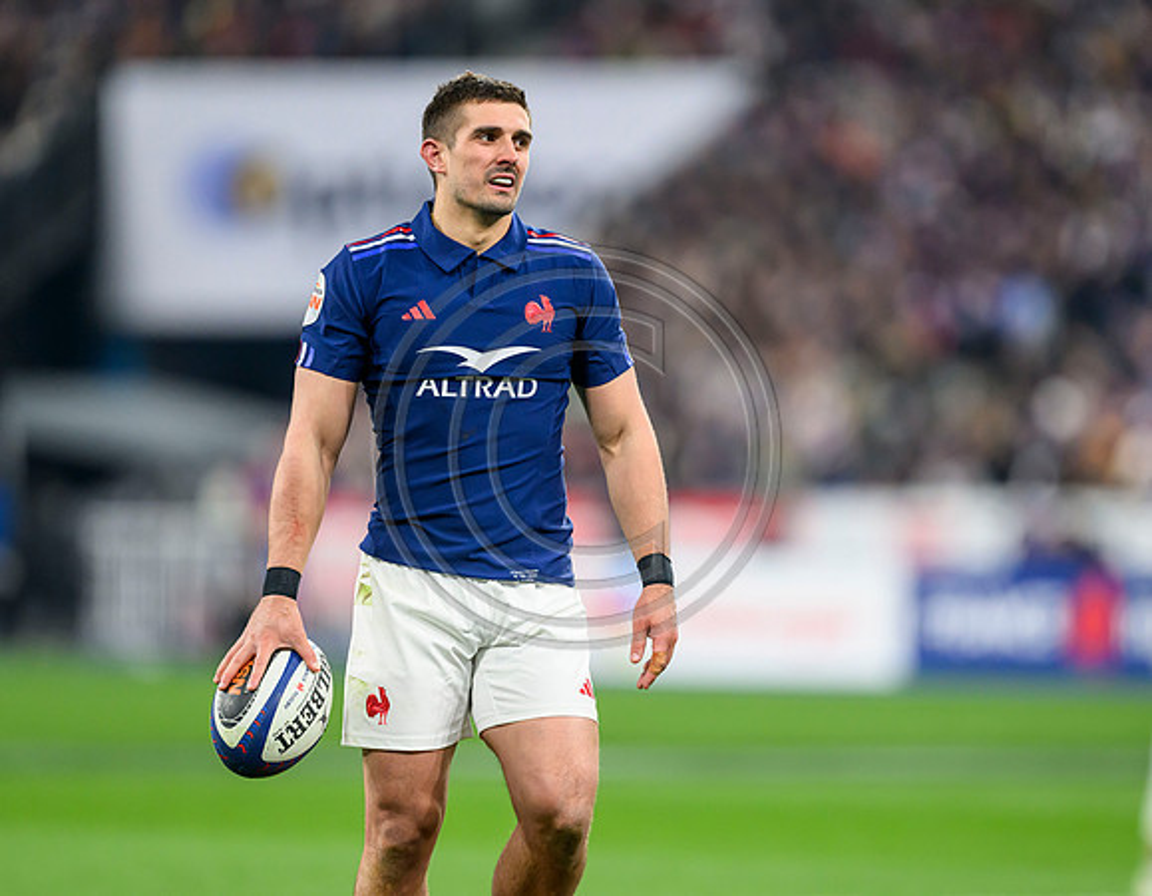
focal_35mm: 462
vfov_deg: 3.3
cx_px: 641
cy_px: 429
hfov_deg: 4.2
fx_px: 15561
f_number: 2.8
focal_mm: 400
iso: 3200
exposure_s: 1/2000
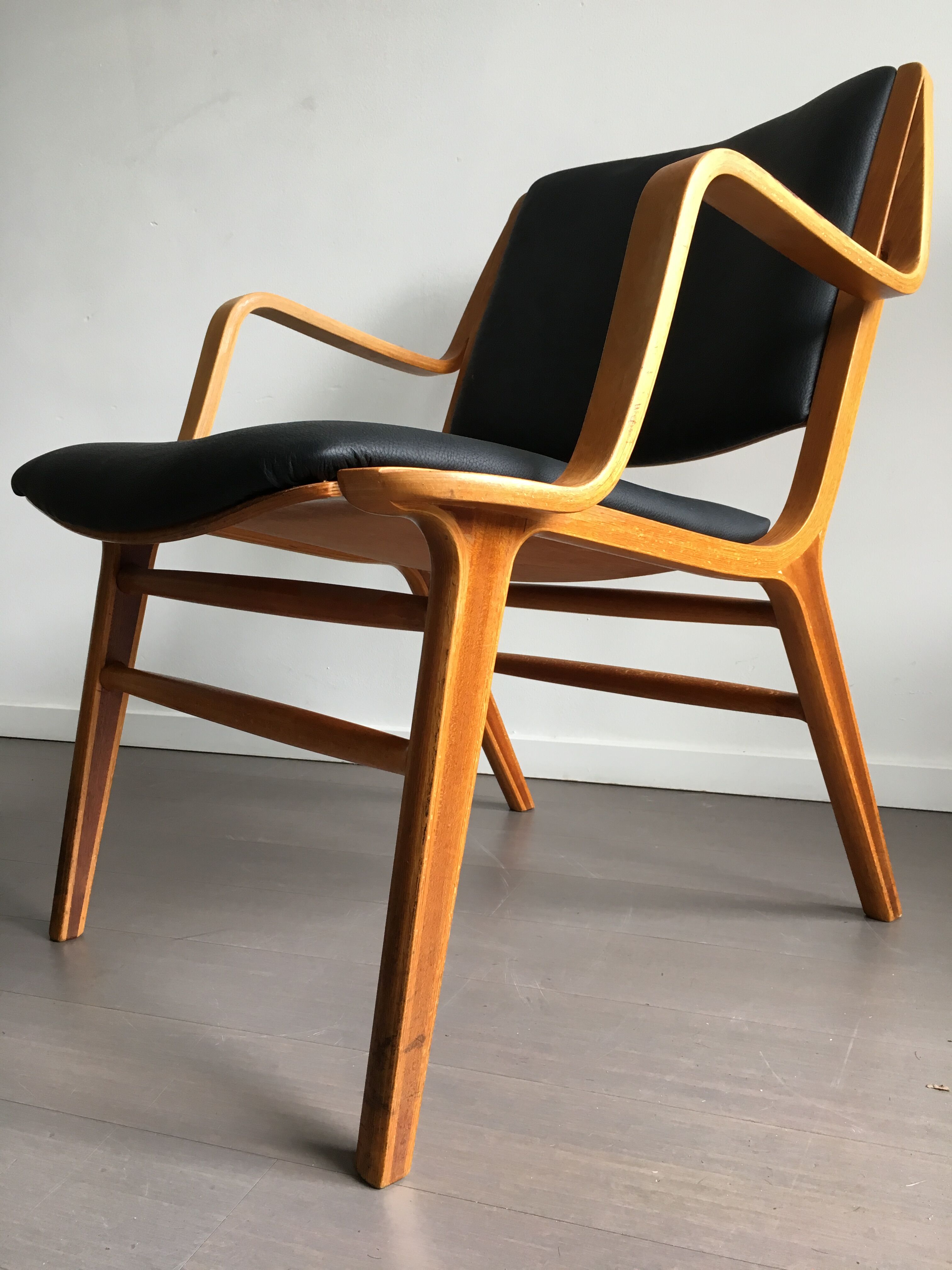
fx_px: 1063
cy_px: 635
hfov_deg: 48.2
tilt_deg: -8.8
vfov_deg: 61.7
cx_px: 476
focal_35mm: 29
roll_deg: -0.1
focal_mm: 4.15
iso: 40
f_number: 2.2
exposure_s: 1/33
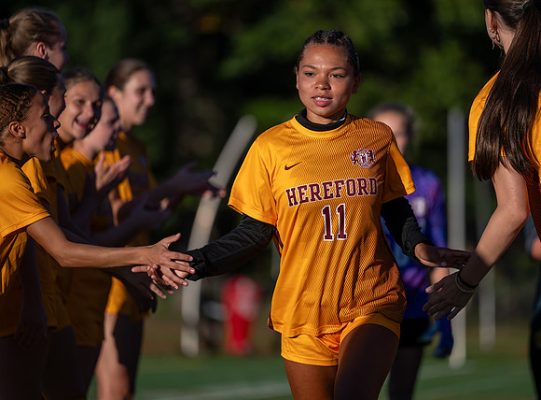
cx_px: 315
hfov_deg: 9.0
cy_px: 179
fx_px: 3425
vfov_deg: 6.7
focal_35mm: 220
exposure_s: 1/2000
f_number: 2.8
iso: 80
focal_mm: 185
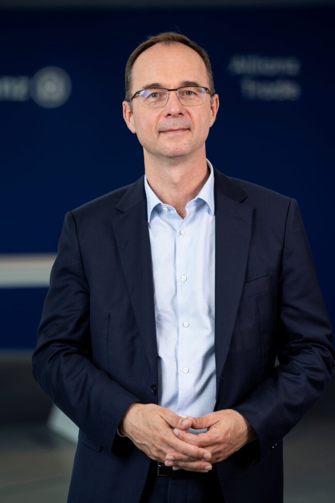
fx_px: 1647
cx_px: 168
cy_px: 252
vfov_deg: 17.3
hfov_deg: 11.6
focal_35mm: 118
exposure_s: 1/125
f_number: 2.8
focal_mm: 118
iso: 100
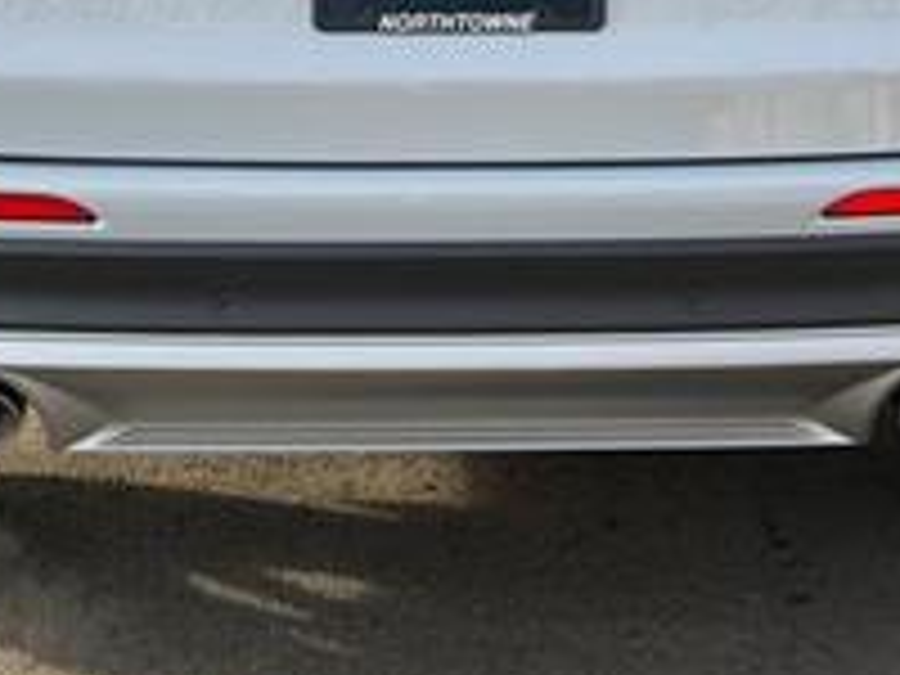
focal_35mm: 121
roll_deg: +2.9
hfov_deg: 16.3
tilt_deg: -9.2
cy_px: -63
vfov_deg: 12.1
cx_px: 418
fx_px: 3146
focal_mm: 6.76
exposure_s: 1/917
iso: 80
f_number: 1.78
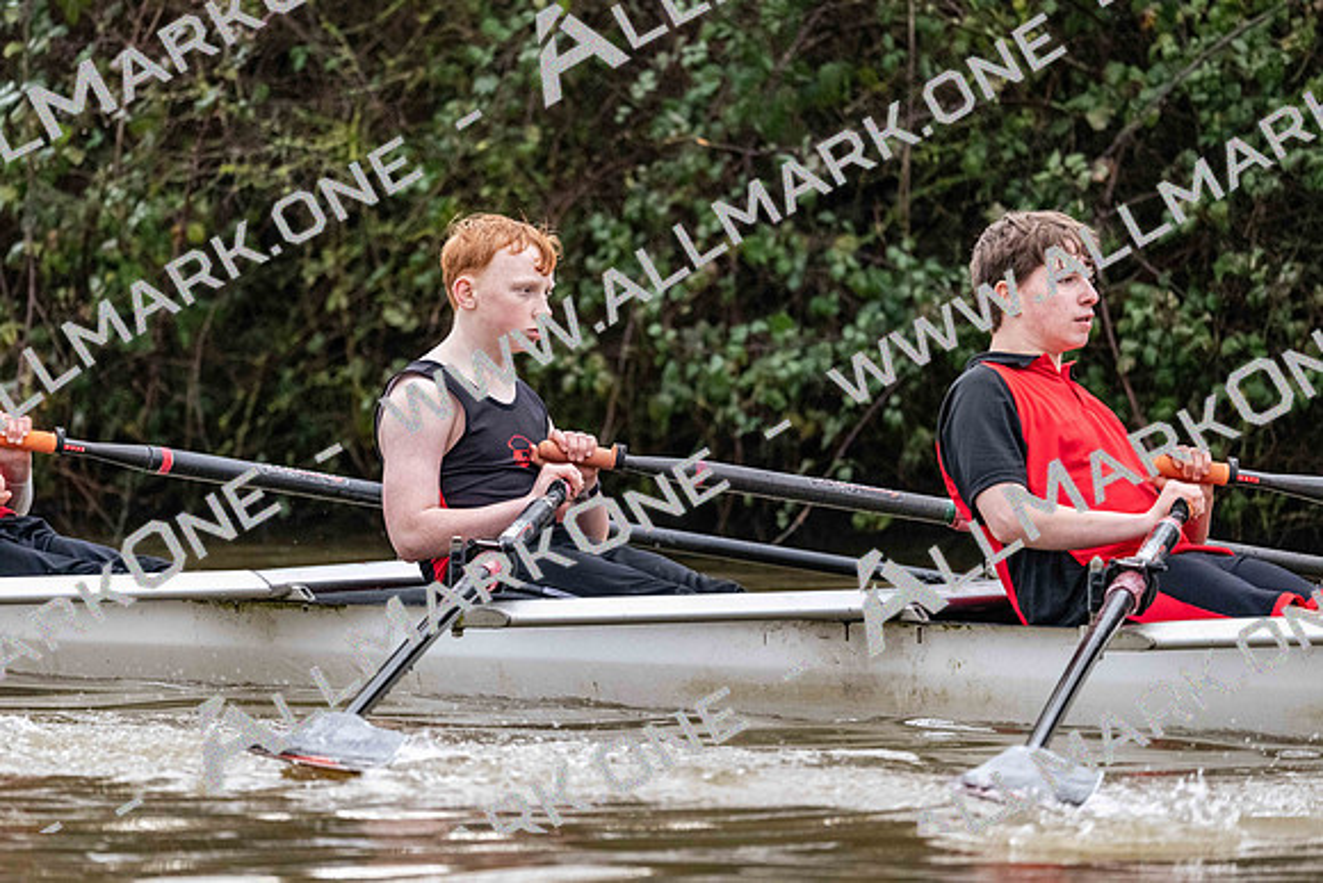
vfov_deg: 3.4
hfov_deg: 5.2
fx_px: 14703
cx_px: 662
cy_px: 442
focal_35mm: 400
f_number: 4.5
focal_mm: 400
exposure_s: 1/1600
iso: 5000
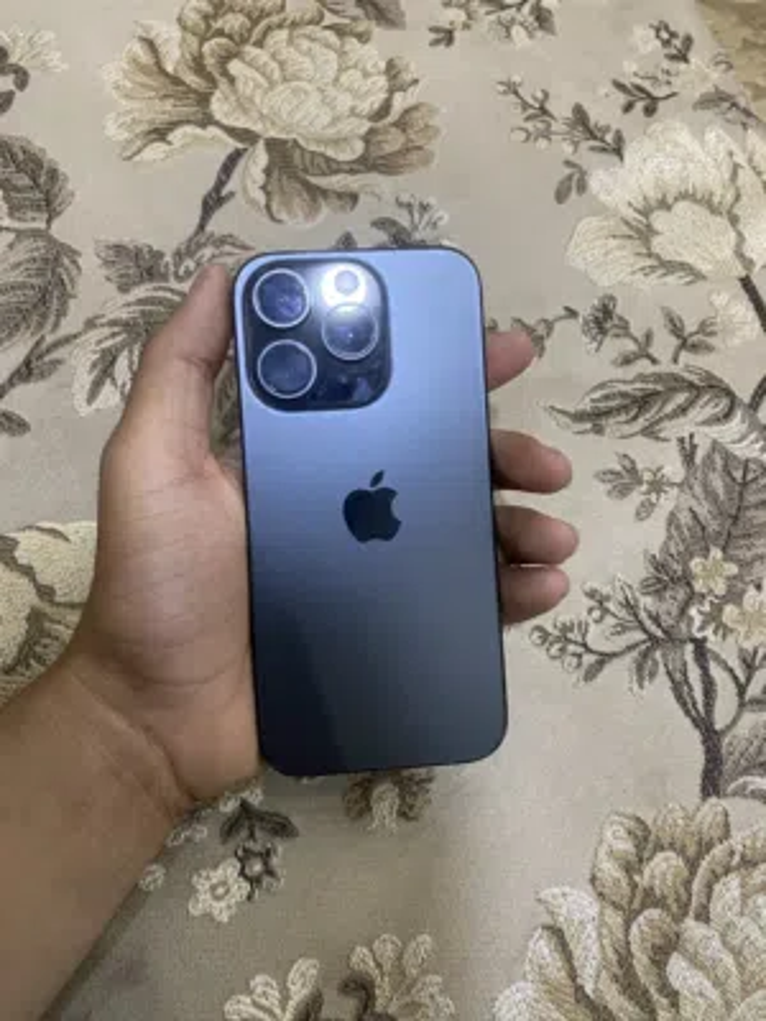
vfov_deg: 67.3
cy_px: 510
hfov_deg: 53.1
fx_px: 767
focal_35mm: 26
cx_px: 383
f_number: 1.8
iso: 500
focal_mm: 4.25
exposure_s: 1/60
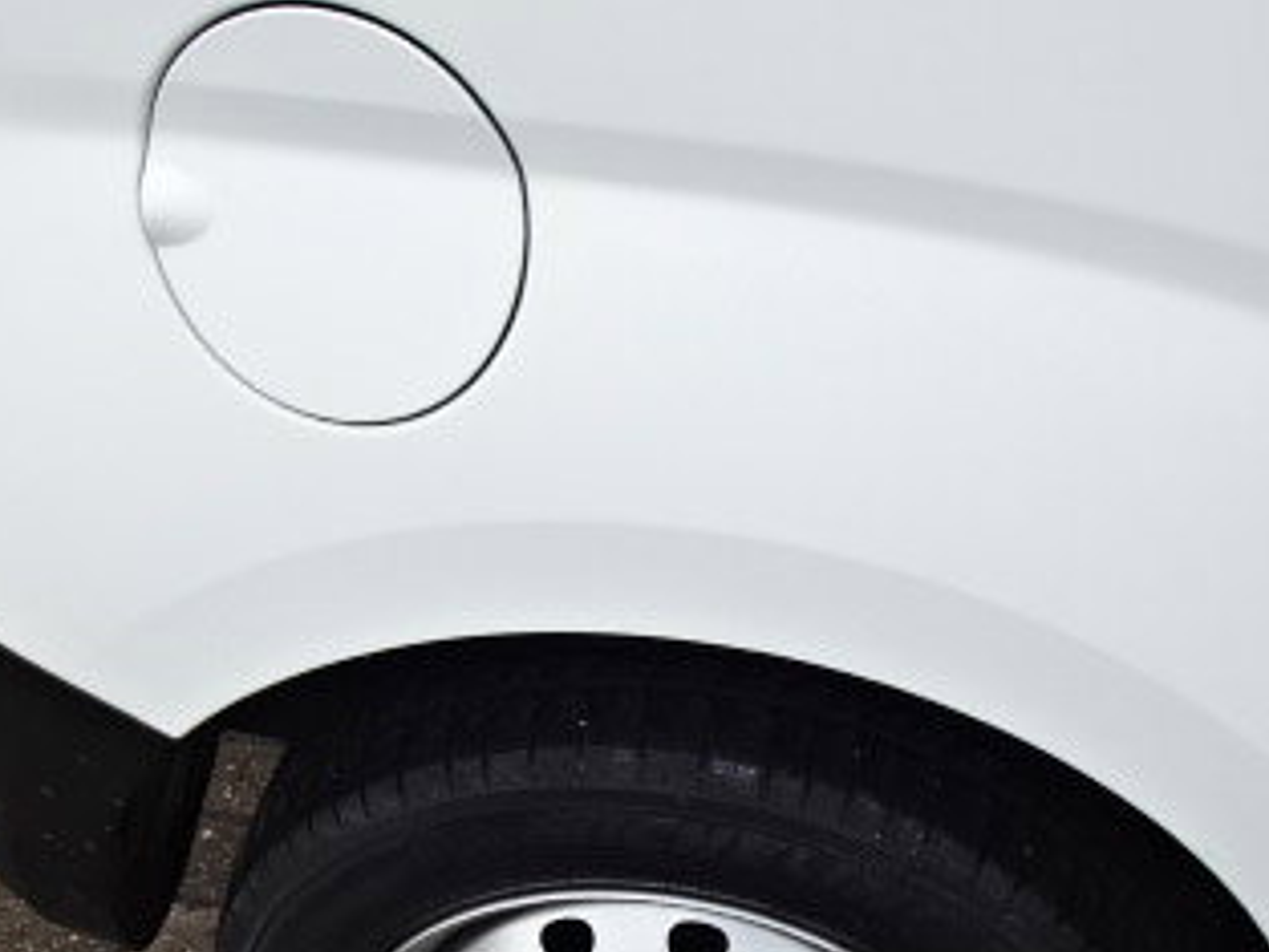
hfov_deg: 38.8
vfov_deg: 28.1
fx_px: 1797
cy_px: 928
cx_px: 527
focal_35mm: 49
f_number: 3.5
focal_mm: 4.25
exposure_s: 1/50
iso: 80
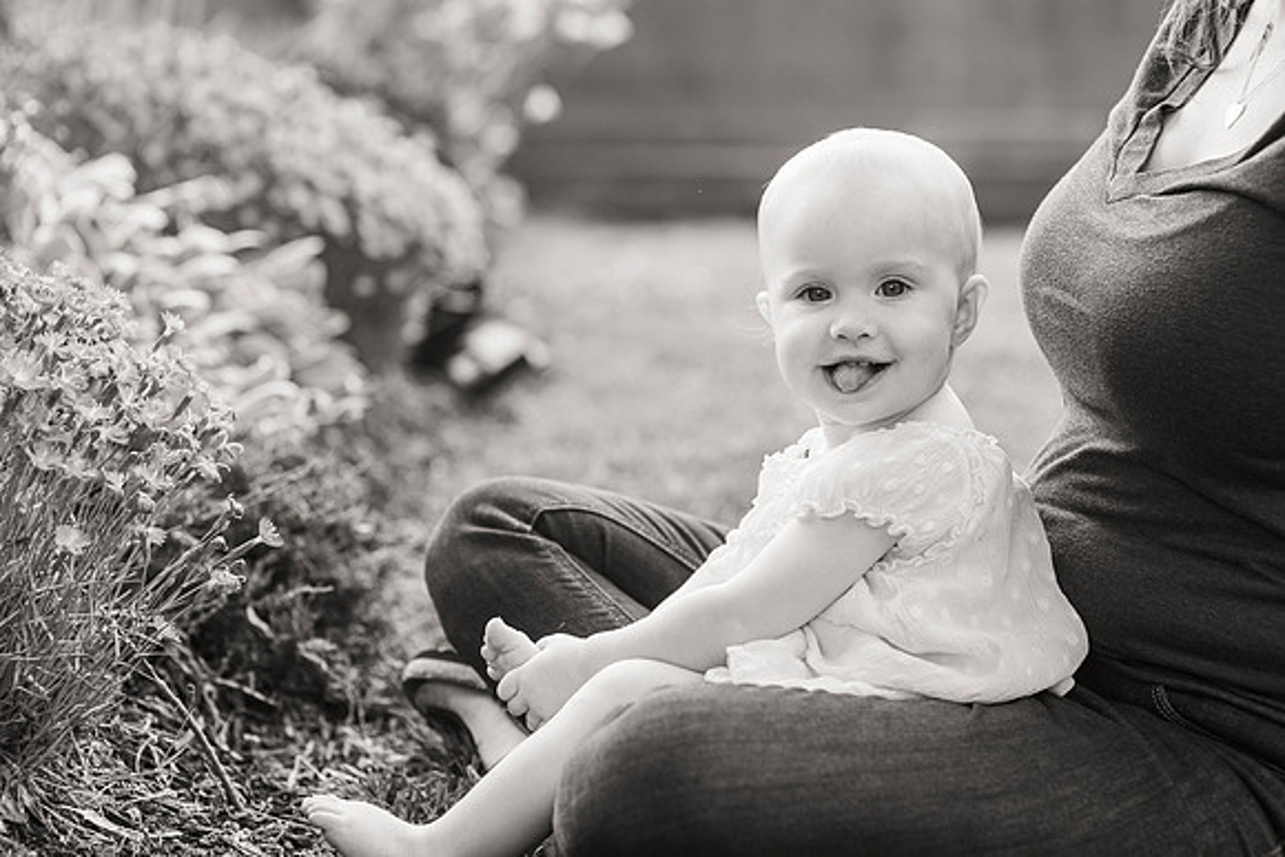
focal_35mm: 91
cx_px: 598
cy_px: 399
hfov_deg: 22.4
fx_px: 3243
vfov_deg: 15.1
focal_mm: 85
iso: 800
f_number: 3.5
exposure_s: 1/1000
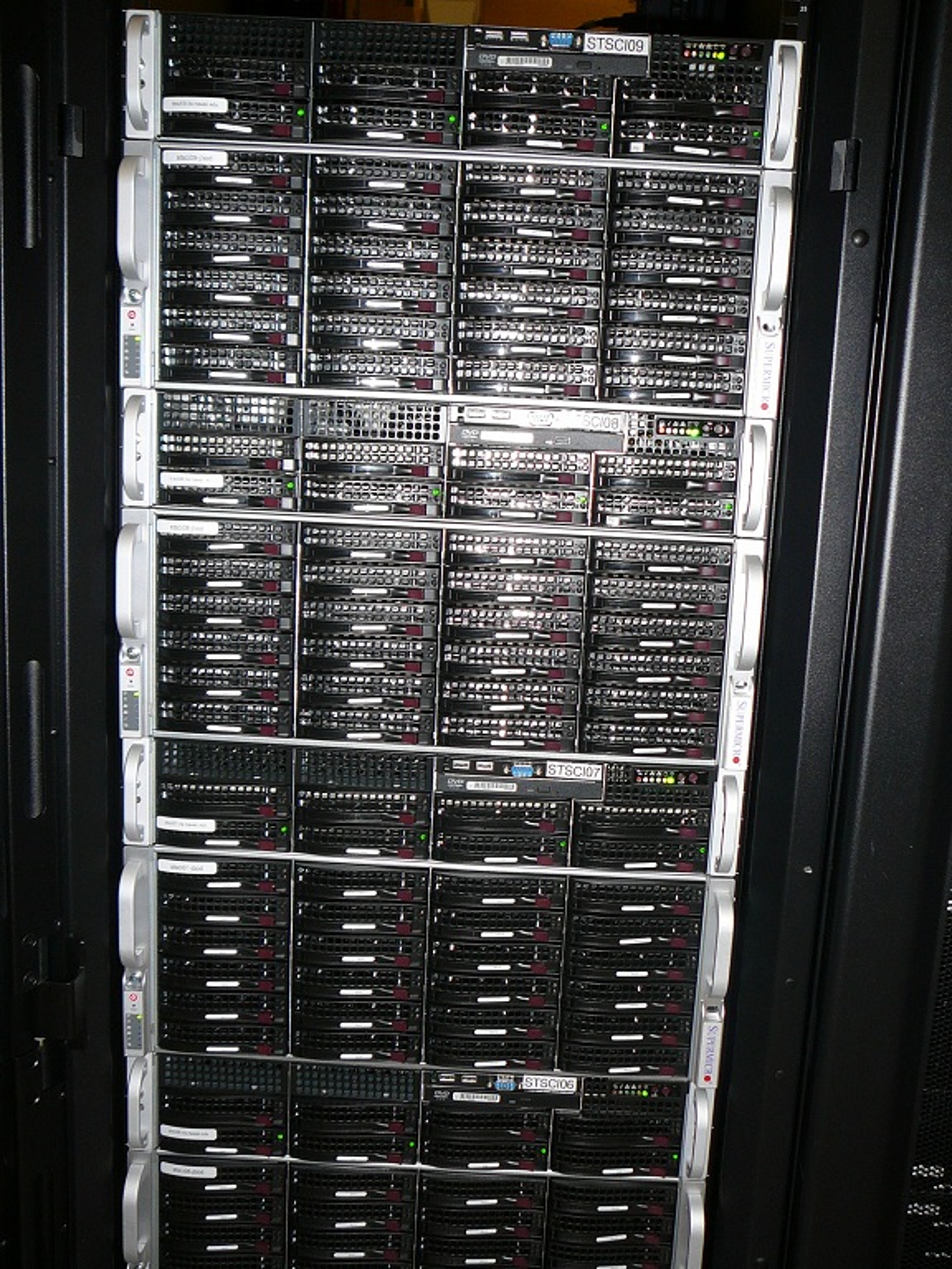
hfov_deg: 40.7
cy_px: 634
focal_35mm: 35
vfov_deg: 52.6
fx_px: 1283
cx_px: 476
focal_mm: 5.2
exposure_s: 1/30
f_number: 2.8
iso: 80
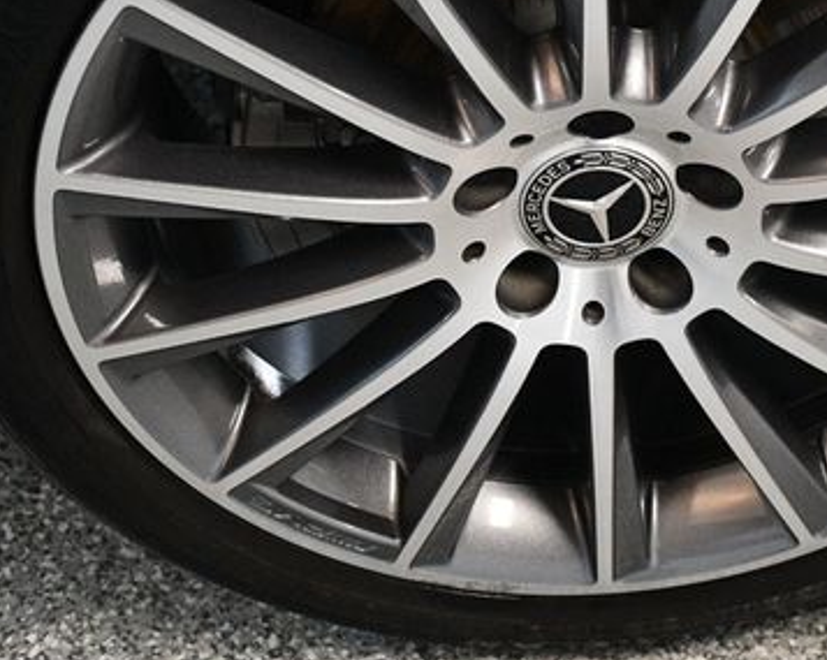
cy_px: 185
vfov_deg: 15.2
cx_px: 605
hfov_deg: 18.9
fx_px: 2470
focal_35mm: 101
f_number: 4.5
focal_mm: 40
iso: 3200
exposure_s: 1/125
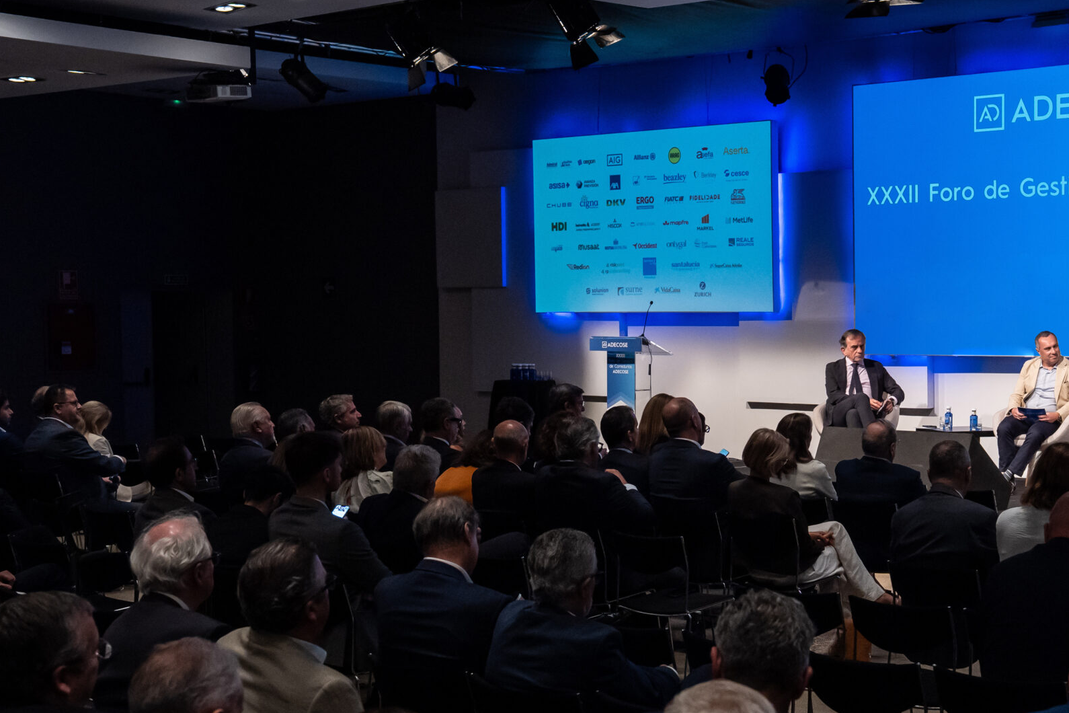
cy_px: 471
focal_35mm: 66
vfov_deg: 20.5
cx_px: 689
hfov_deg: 30.3
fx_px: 1960
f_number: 5.6
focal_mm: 41
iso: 2500
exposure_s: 1/100
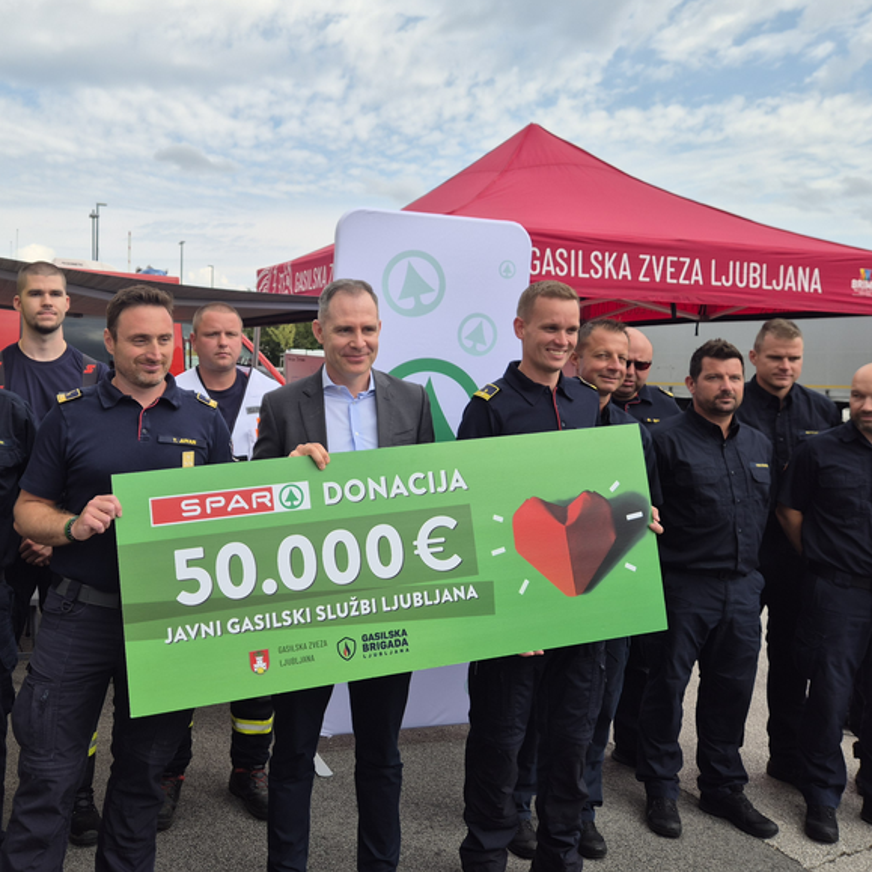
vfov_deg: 49.6
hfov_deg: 49.0
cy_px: 379
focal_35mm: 33
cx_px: 298
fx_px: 940
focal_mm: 5.4
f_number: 1.8
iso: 25
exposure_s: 1/1148
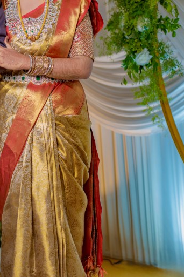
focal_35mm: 179
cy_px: 153
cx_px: -1
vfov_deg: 11.5
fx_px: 1372
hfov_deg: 7.6
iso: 200
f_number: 3.2
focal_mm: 85
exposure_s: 1/250
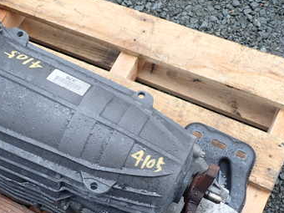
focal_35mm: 53
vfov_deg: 27.4
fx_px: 435
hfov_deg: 34.6
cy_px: 138
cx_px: 43
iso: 100
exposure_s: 1/160
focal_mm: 5.4
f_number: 3.2
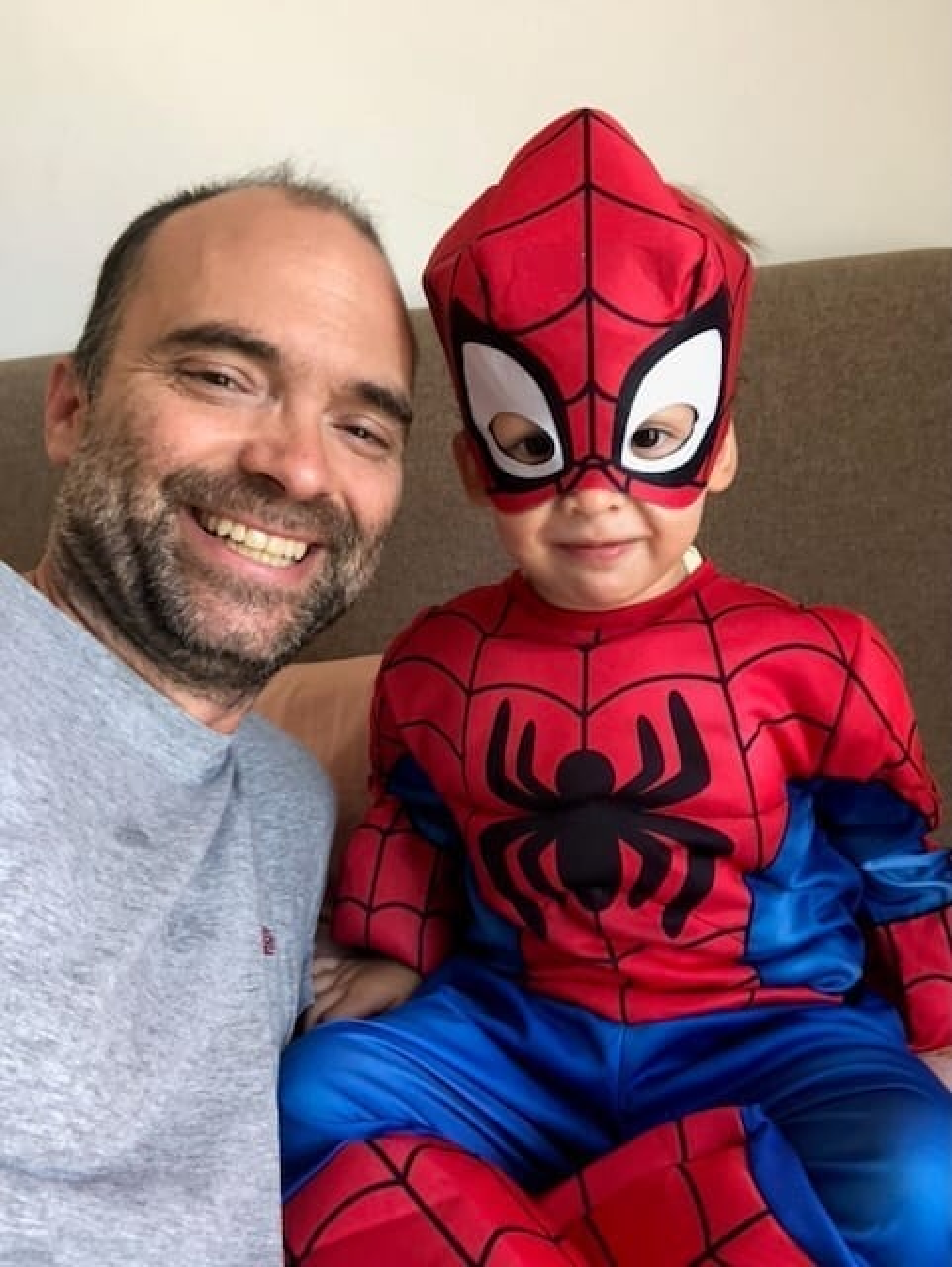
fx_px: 1172
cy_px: 634
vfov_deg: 56.8
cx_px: 476
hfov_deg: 44.2
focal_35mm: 32
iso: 160
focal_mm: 2.87
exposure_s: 1/60
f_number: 2.2
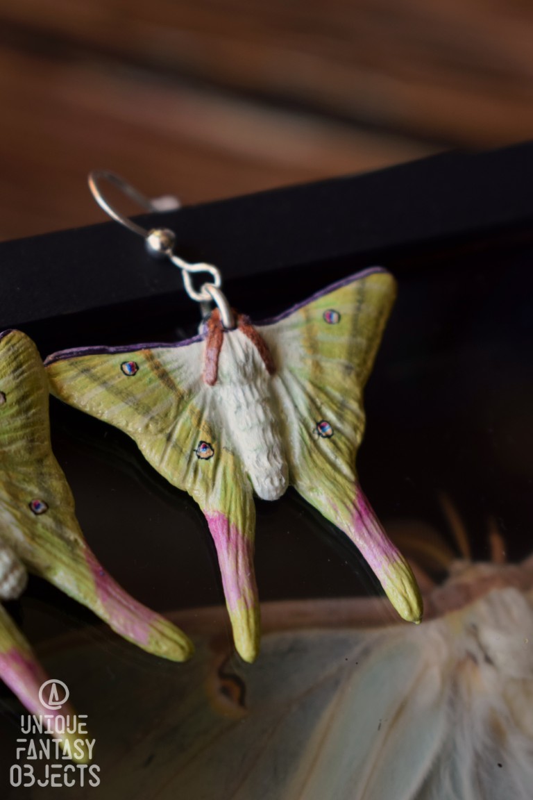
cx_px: 266
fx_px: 1832
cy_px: 400
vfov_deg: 24.6
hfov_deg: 16.6
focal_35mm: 82
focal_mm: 55
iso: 500
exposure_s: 1/60
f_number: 5.6
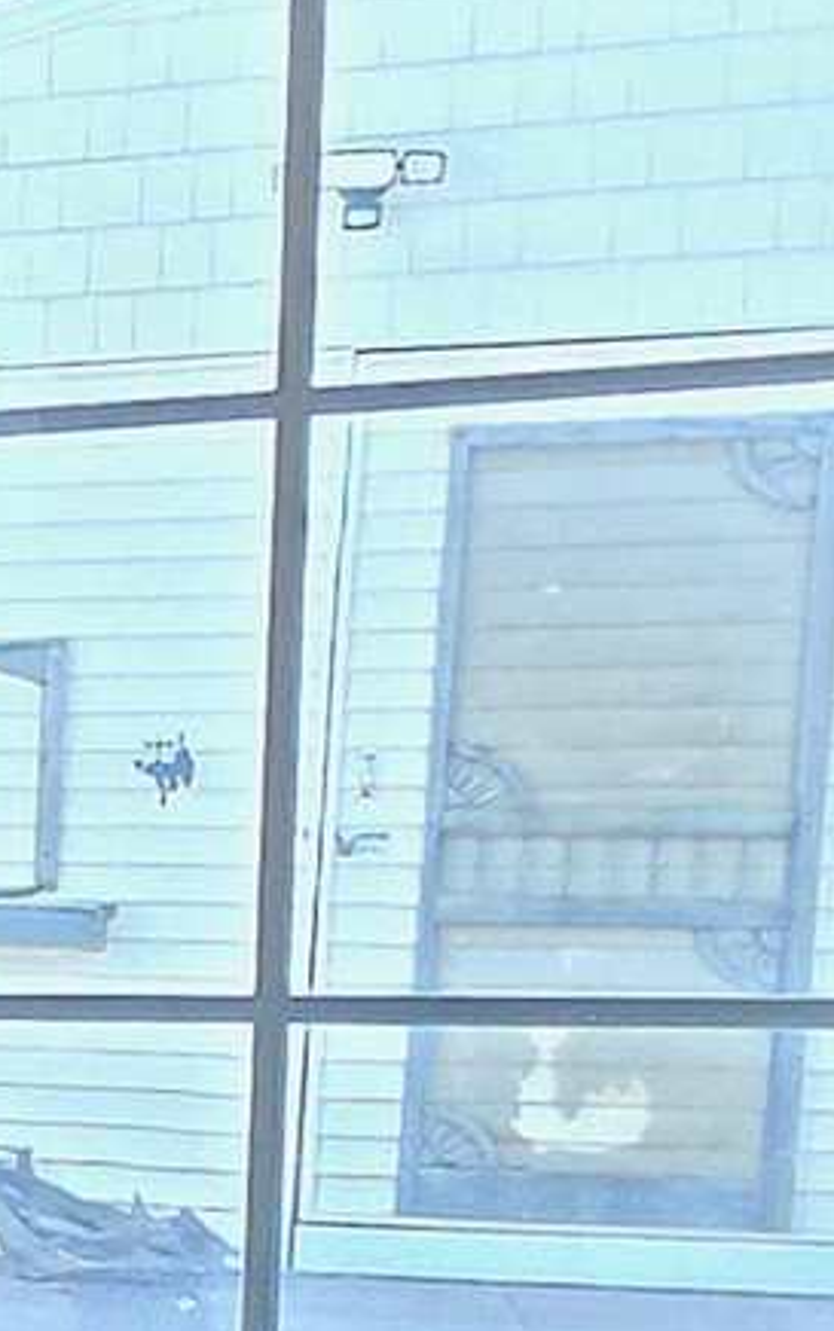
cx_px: -2484
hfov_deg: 8.1
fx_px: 3523
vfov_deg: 20.9
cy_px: 1203
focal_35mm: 97
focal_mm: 2.2
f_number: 1.9
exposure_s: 1/120
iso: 125
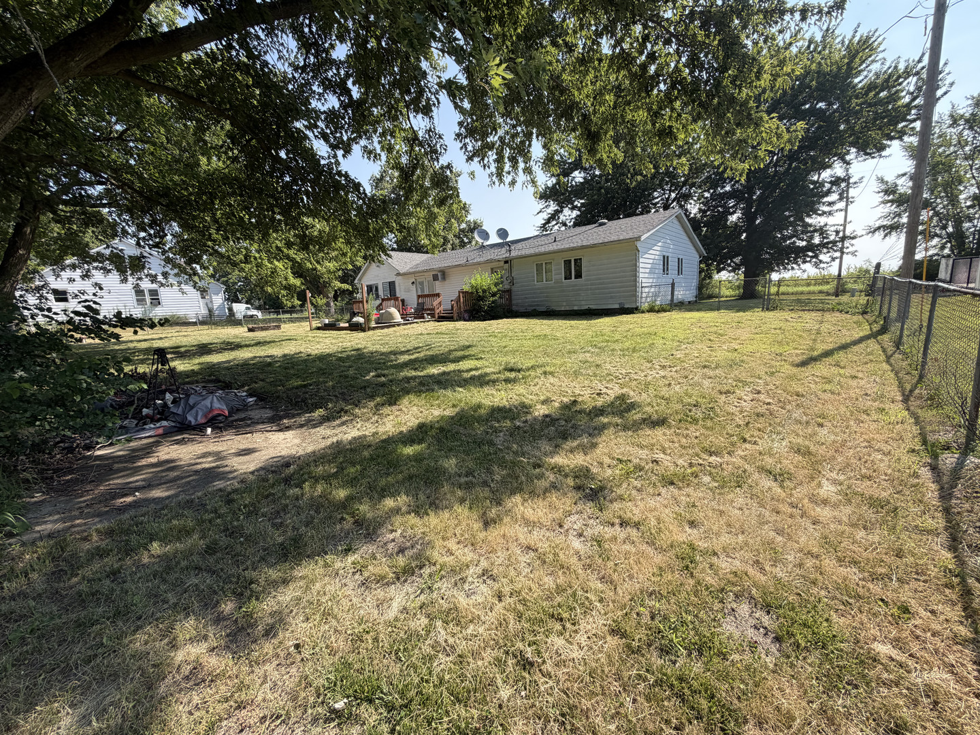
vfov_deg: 85.7
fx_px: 396
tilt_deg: -9.4
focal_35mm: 14
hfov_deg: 102.1
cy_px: 368
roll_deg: +3.5
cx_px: 490
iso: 40
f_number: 2.2
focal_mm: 2.22
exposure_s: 1/651
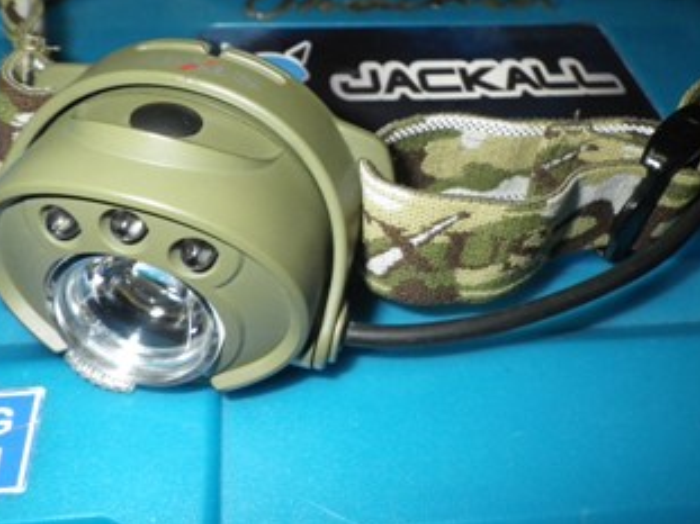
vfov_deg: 39.3
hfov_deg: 51.3
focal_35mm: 36
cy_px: 191
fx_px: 728
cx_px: 380
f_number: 4.2
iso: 400
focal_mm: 5
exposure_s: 1/50
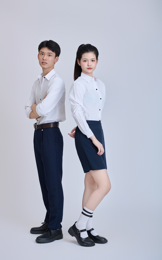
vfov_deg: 24.6
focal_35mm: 84
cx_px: 76
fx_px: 594
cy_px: 129
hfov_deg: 15.5
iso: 100
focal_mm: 82
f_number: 4.5
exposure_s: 1/250
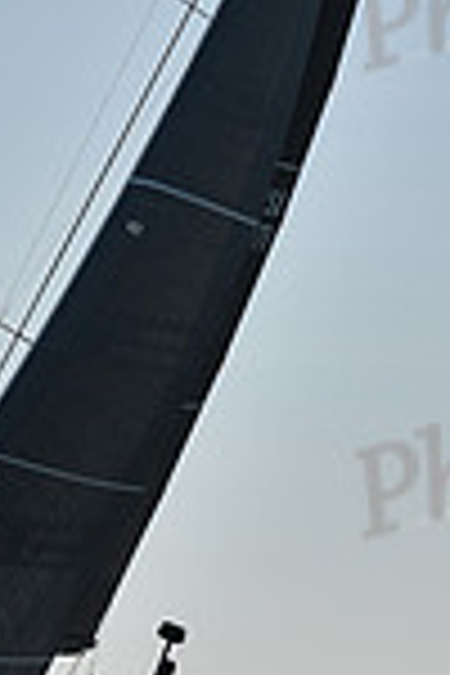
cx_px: 124
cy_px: 252
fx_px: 6543
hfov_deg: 3.9
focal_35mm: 349
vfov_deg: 5.9
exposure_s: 1/1600
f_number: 4
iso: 250
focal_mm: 90
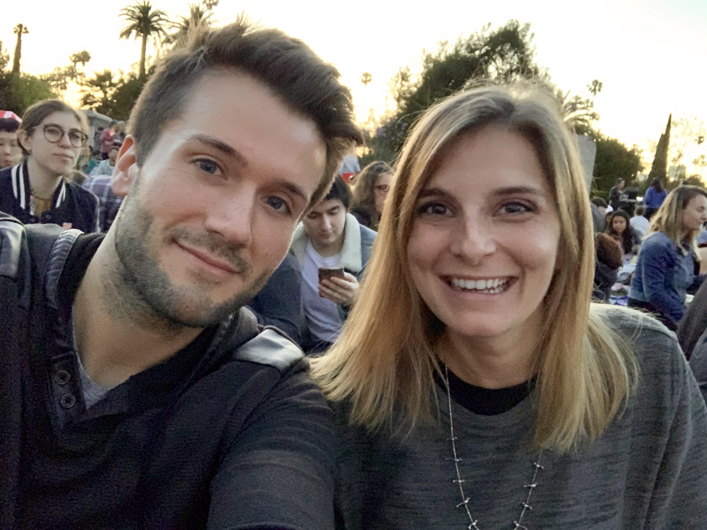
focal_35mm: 32
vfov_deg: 44.2
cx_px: 354
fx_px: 654
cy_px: 265
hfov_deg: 56.8
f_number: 2.2
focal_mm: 2.87
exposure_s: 1/15
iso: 1000
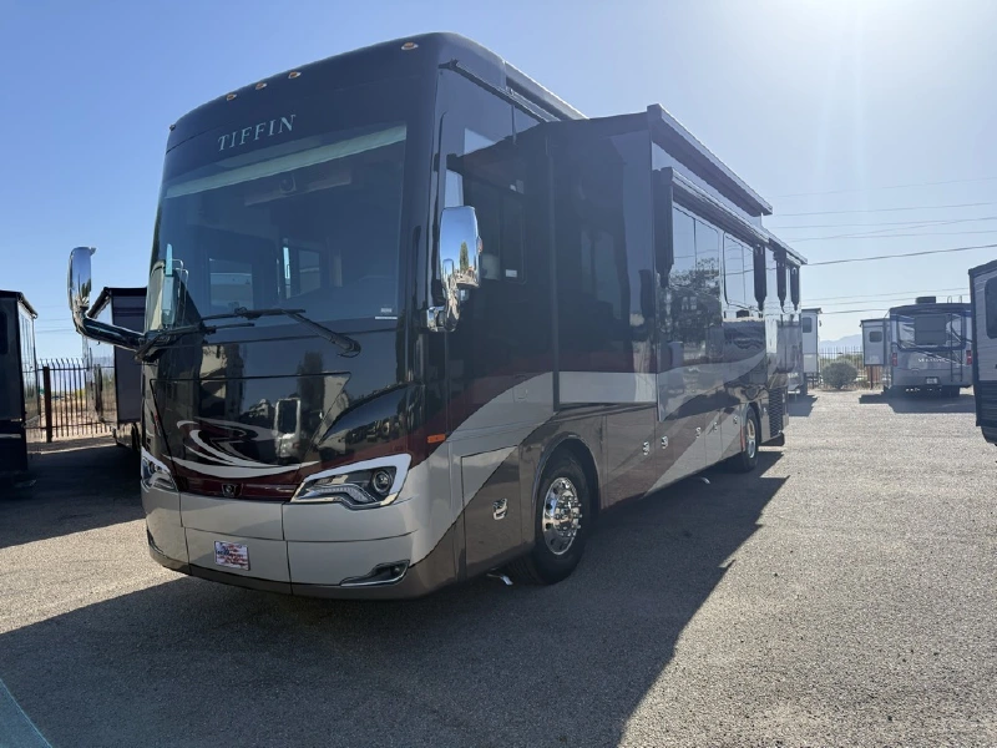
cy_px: 374
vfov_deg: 56.8
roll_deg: +2.2
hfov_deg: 71.6
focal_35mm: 24
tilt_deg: +0.7
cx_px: 498
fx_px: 691
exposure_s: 1/4167
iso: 100
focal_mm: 6.76
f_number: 1.78
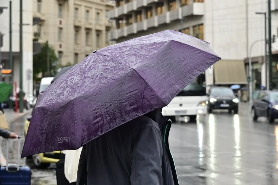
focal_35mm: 100
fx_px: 772
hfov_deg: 20.4
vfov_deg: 13.7
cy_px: 92
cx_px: 139
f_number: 10
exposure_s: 1/100
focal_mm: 100
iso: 640
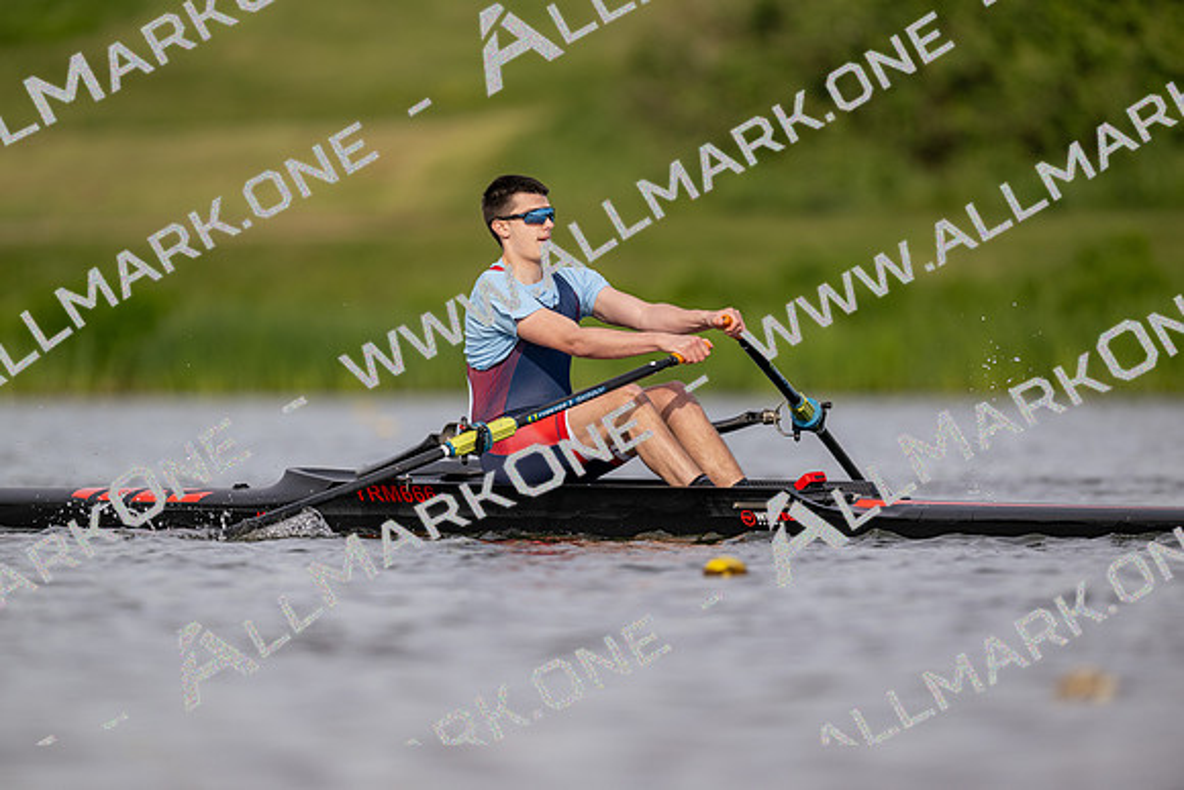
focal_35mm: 600
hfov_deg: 3.4
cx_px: 592
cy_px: 395
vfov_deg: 2.3
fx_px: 19737
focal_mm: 600
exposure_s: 1/2500
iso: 360
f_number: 4
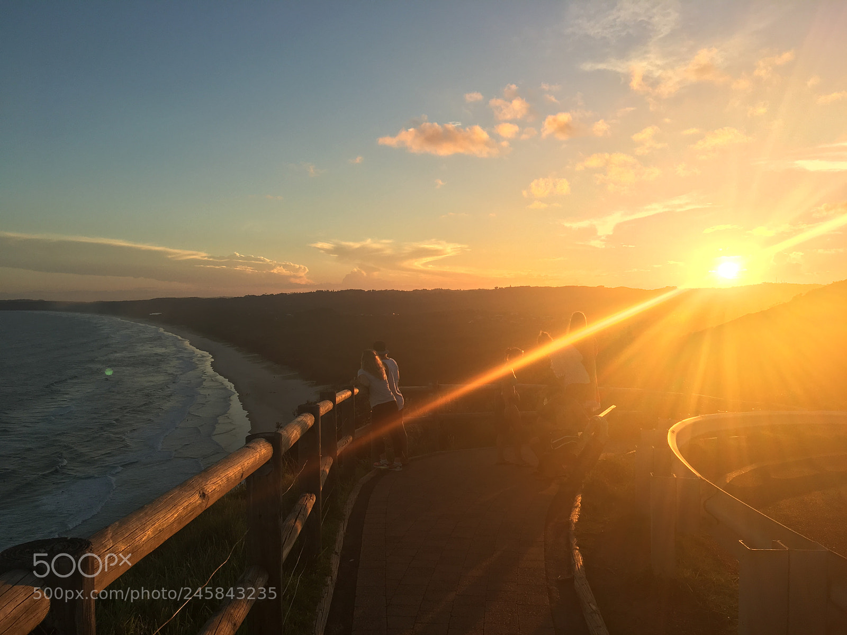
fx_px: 710
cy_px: 318
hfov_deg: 61.7
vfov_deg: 48.2
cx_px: 424
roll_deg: +1.6
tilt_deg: -2.2
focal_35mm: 29
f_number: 2.2
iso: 25
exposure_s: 1/635
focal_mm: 4.15
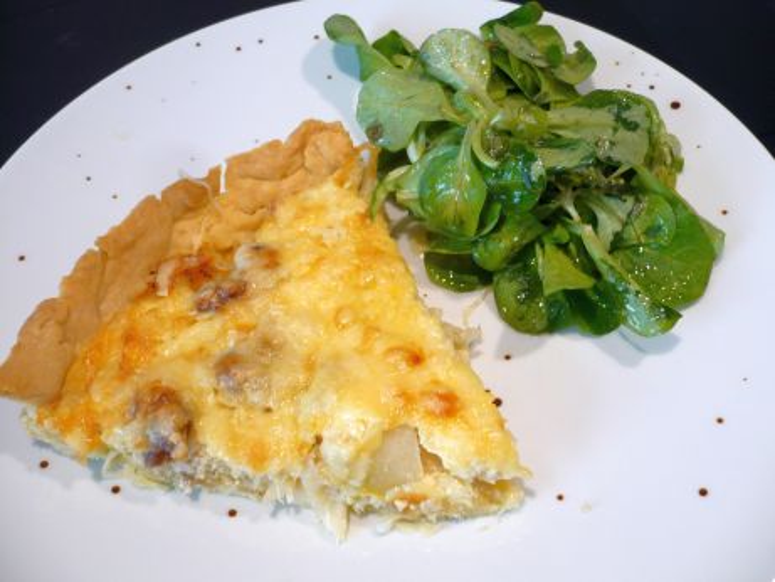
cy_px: 291
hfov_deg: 52.6
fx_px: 784
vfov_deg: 40.7
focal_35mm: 35
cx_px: 388
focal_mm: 5.8
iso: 125
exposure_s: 1/30
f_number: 2.8
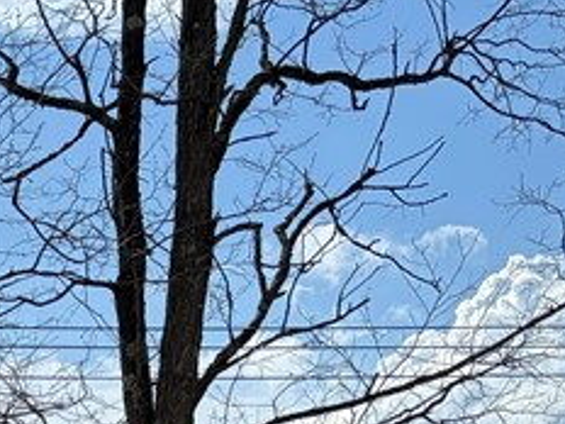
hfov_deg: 14.4
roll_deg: -1.0
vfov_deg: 11.4
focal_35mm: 115
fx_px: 1877
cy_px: 887
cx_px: -538
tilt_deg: -4.1
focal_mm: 5.96
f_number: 1.6
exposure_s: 1/3788
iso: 50
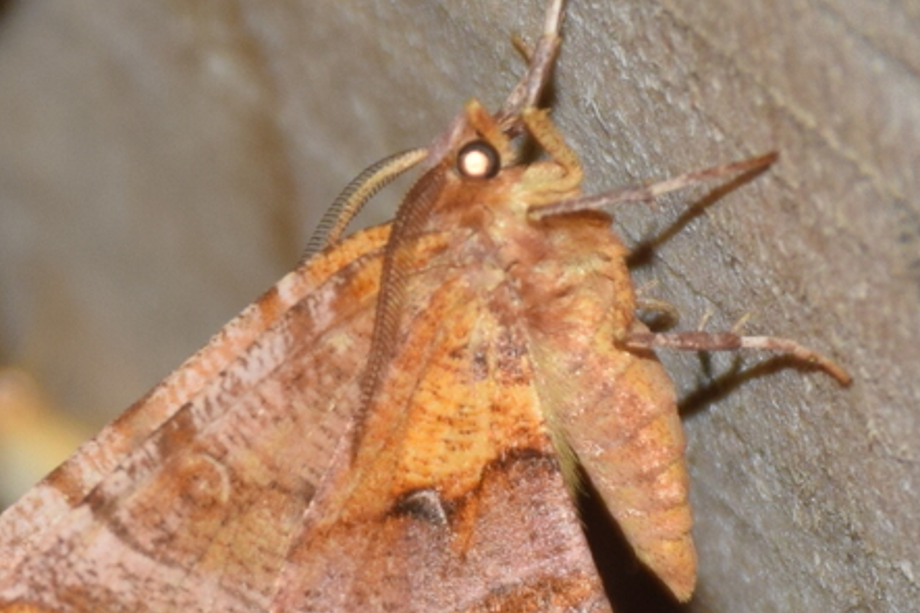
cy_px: 522
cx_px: 354
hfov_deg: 4.5
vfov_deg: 3.0
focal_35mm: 456
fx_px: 11648
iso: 320
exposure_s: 1/60
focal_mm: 140
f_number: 7.1
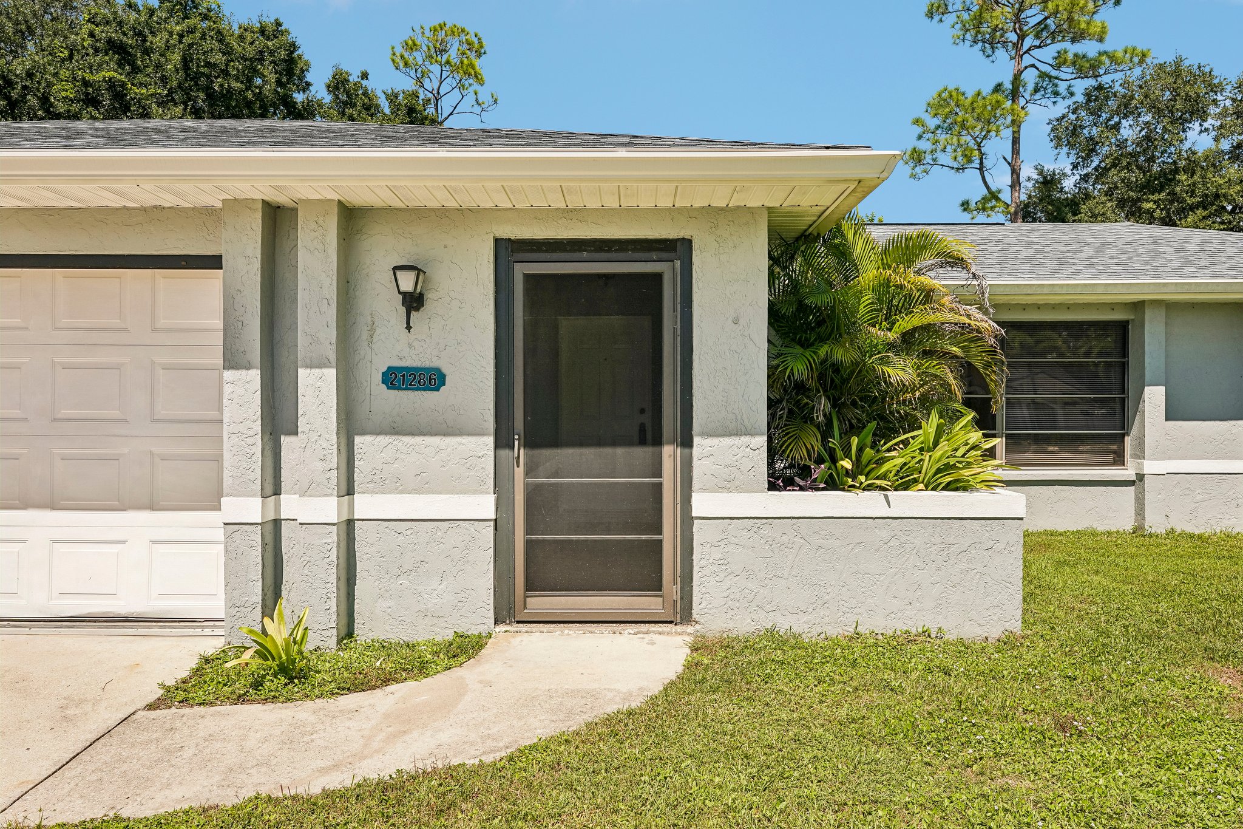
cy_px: 414
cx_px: 622
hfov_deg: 65.5
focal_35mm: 28
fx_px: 967
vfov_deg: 46.4
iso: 400
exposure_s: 1/1250
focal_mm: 28
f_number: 8
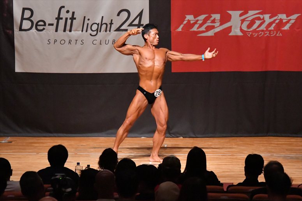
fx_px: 1694
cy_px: 100
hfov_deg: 10.2
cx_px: 151
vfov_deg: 6.8
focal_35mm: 202
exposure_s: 1/400
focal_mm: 135
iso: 12800
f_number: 5.6
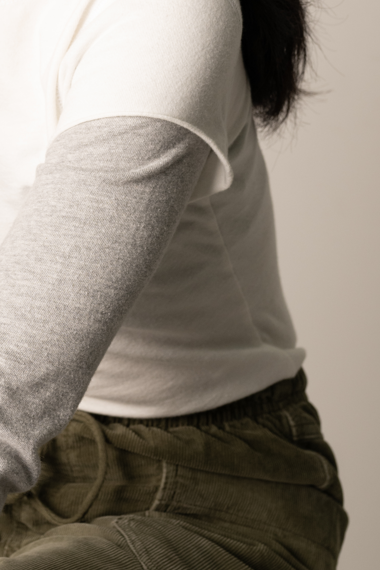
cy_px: -33
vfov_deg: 14.8
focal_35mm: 136
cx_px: 10
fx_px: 2153
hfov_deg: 10.0
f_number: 5.6
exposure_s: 1/160
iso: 320
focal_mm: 50
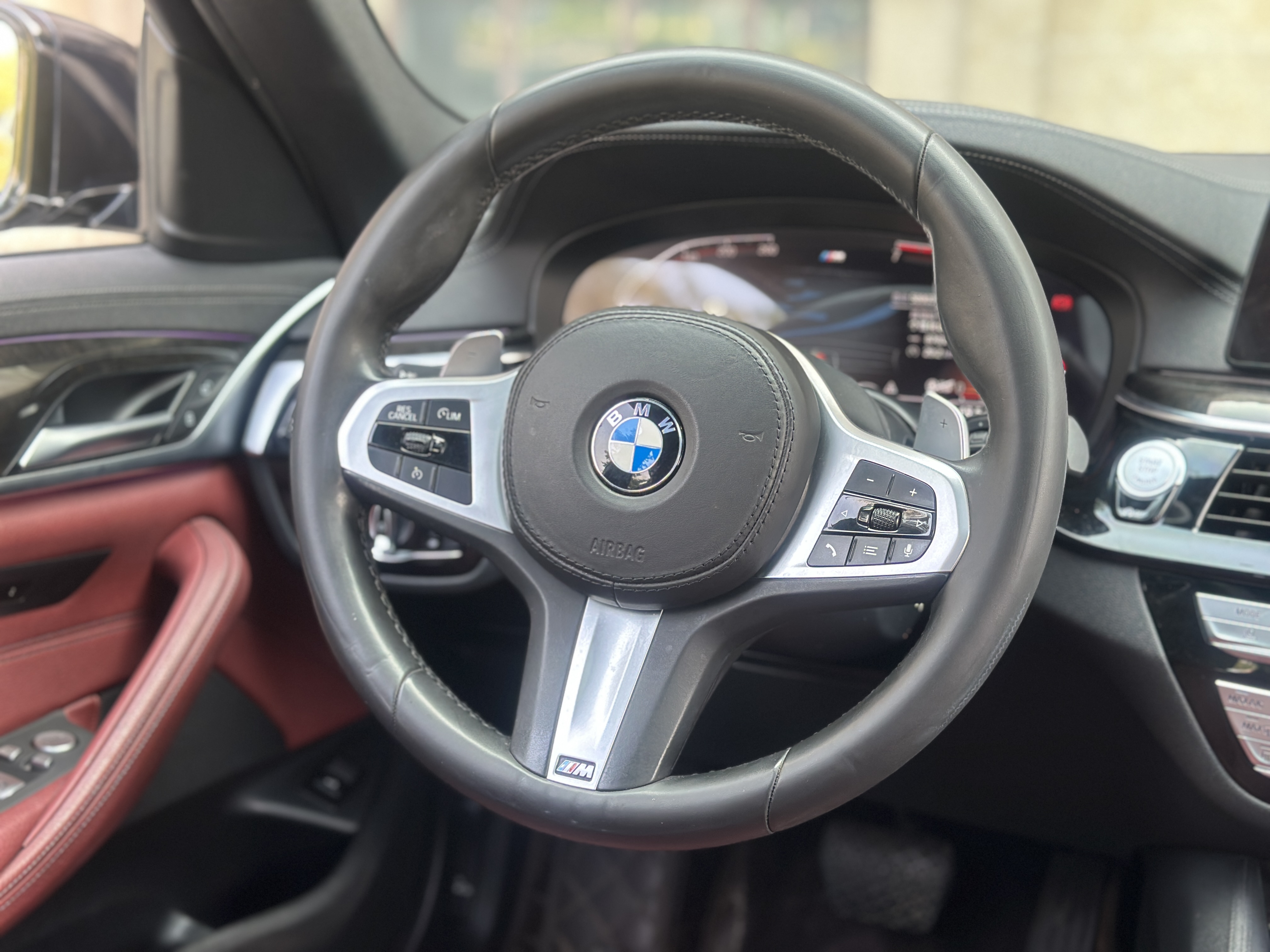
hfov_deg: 39.7
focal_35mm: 48
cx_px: 635
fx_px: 1761
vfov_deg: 30.3
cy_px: 476
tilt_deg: -15.1
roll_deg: -0.6
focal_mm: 6.86
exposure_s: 1/122
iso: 125
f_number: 1.78
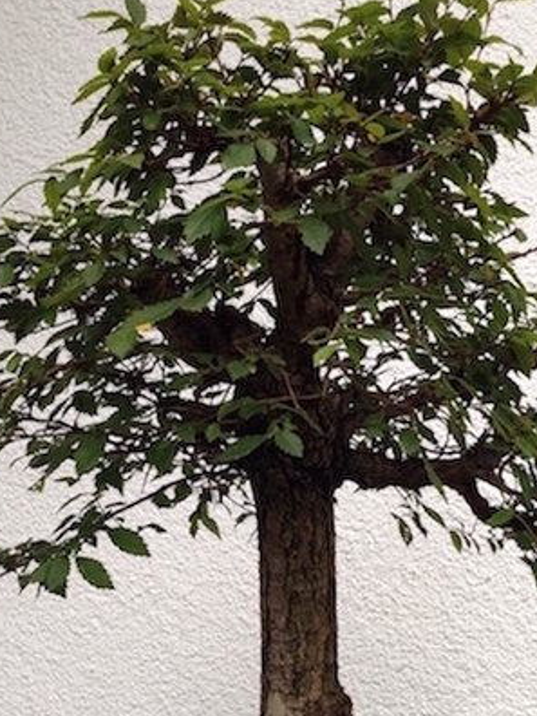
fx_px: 1034
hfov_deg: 29.1
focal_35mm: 50
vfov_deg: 37.5
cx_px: 293
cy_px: 506
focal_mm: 4.12
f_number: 2.4
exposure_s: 1/40
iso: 50
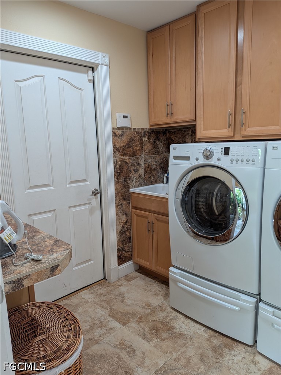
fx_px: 260
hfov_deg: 56.8
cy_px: 188
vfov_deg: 71.6
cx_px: 140
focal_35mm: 24
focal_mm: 4.53
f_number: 1.7
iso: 30
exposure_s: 1/120
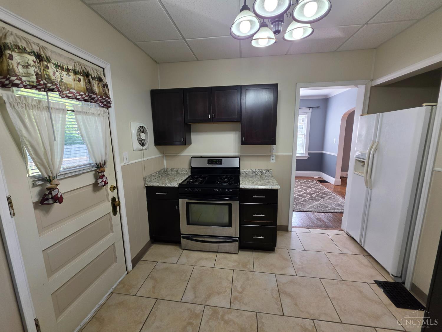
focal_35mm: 13
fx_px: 166
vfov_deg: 89.9
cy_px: 166
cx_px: 221
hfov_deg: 106.2
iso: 64
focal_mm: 2.2
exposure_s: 1/120
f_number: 1.9
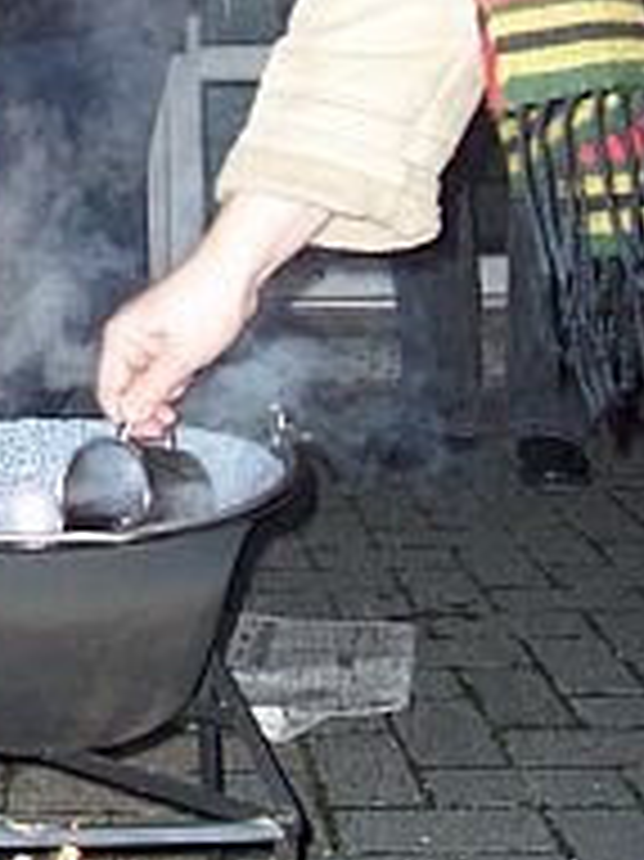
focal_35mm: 80
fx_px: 1987
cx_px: -29
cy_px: 32
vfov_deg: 23.6
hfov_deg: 17.9
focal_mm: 5.6
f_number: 2.7
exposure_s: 1/60
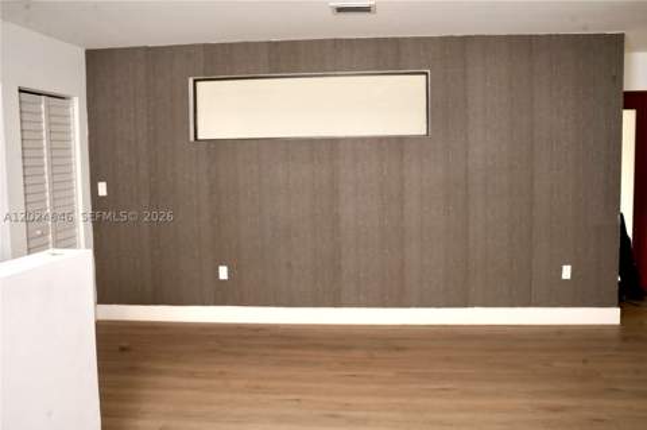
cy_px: 215
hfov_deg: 54.5
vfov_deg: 37.8
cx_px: 324
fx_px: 628
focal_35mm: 35
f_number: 8
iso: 640
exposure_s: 1/125
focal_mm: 35
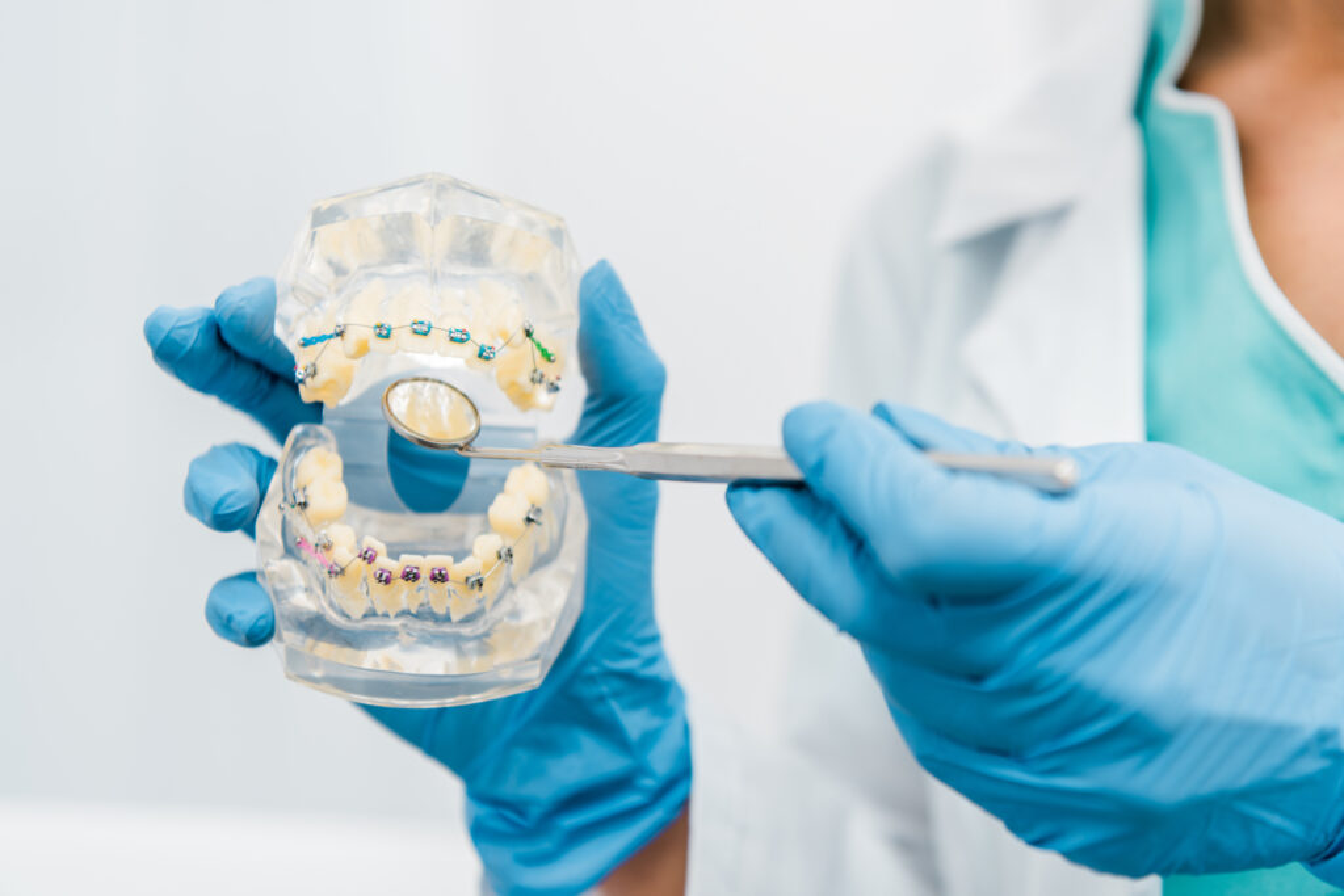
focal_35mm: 50
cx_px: 672
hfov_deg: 39.6
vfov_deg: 27.0
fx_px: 1867
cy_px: 448
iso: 200
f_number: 3.5
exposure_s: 1/200
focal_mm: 50
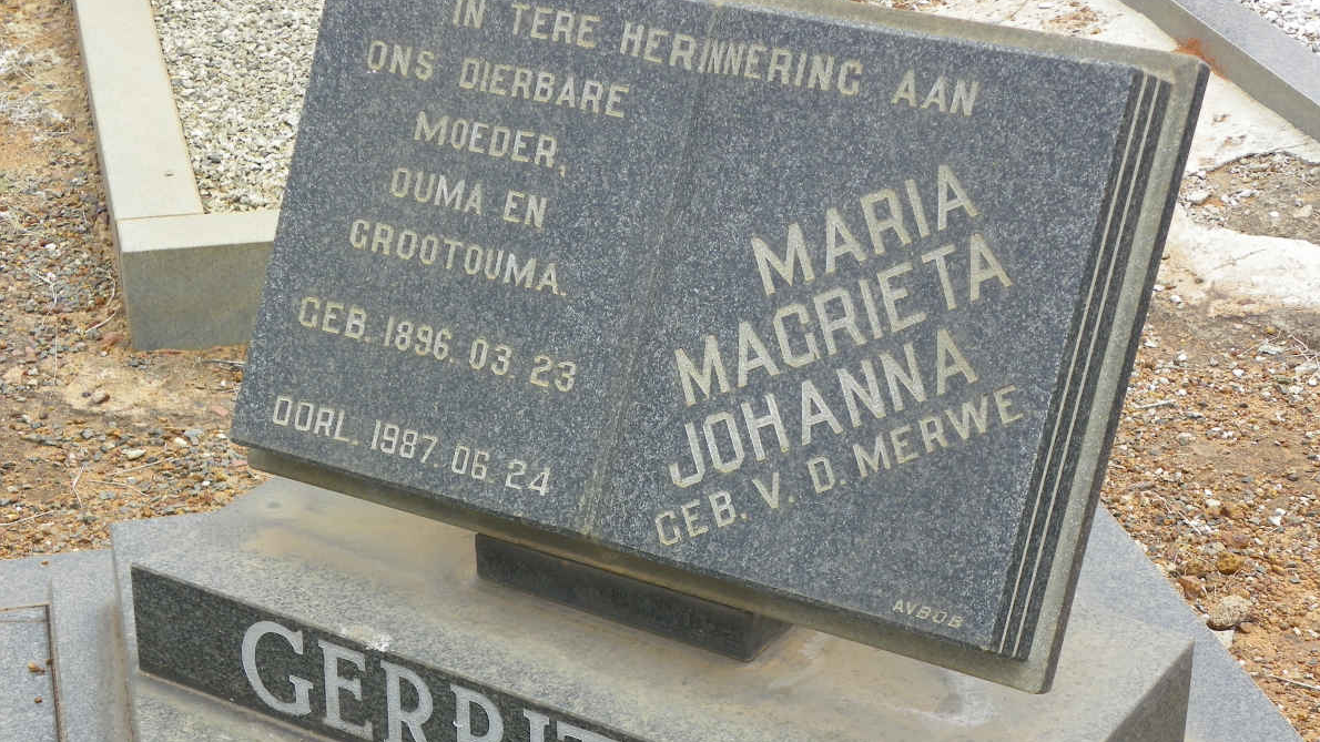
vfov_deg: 15.5
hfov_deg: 27.2
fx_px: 2730
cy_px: 484
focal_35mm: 78
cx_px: 664
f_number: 3.5
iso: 64
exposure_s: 1/200
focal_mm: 12.6
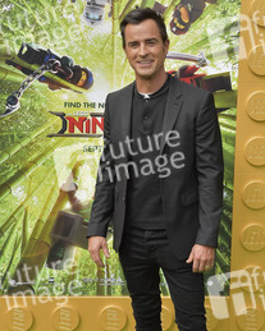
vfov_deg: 32.2
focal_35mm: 58
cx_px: 157
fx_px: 569
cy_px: 225
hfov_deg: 26.2
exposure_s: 1/320
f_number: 6.3
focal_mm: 40
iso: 250
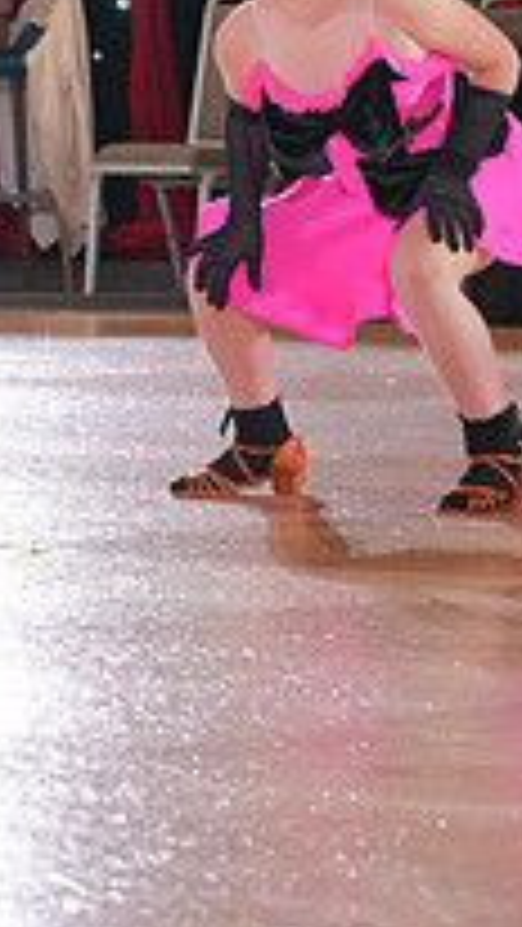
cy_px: 241
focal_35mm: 242
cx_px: -508
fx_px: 5950
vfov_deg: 8.9
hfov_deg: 4.9
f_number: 5.6
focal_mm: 82
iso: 5000
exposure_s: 1/400
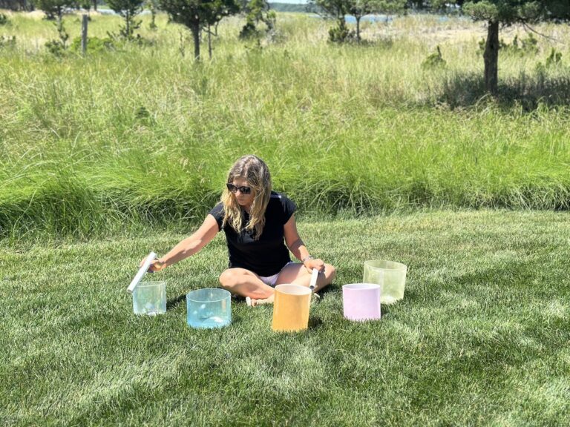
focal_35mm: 48
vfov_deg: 30.3
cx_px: 285
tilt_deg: -15.0
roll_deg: -1.8
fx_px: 790
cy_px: 214
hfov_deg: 39.7
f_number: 1.78
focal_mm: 6.86
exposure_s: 1/2809
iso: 100
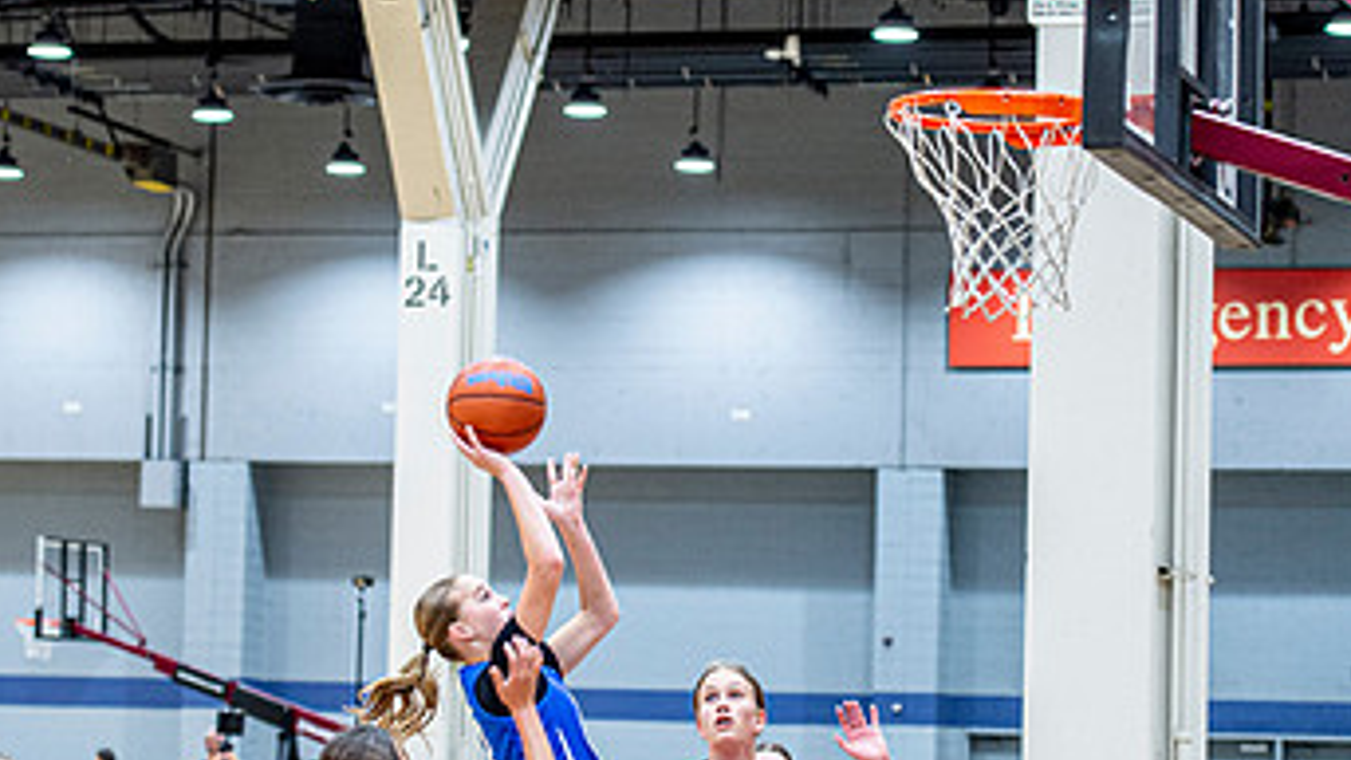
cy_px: 425
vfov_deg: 9.8
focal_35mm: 124
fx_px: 4442
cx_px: 721
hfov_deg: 17.3
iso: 2000
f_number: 2.8
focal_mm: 70
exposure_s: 1/320
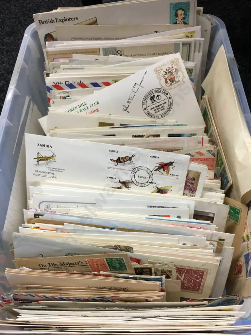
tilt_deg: -61.2
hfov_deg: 48.2
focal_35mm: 29
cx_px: 126
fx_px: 280
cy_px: 168
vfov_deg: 61.7
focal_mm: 4.15
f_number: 2.2
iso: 32
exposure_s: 1/17
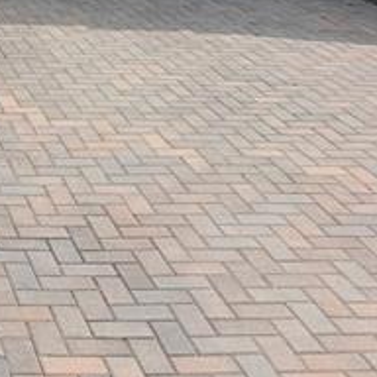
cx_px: -153
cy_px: -275
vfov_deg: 17.2
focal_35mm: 85
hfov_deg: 18.5
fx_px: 1047
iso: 80
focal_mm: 6.76
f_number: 1.78
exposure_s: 1/9091
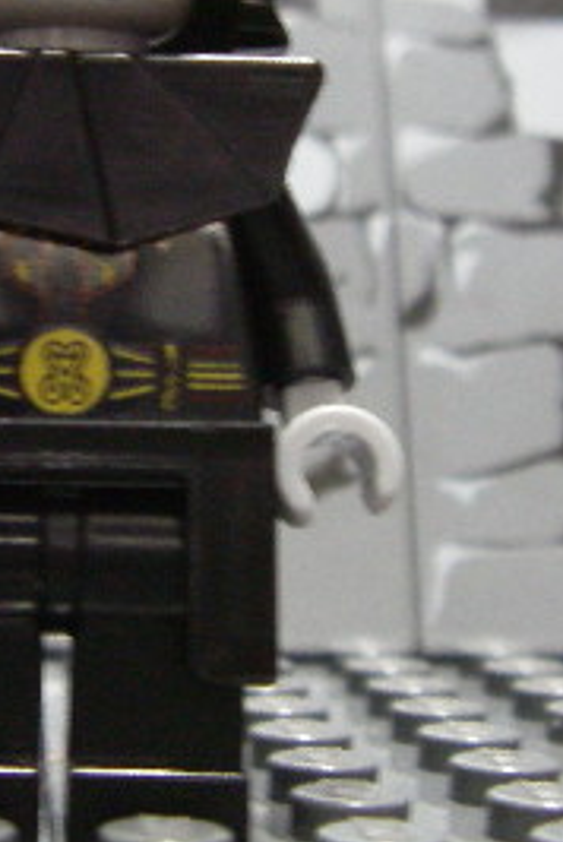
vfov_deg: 21.4
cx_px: 38
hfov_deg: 14.3
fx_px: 2223
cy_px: 291
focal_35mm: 95
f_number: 3.3
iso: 320
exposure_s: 1/4
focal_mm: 6.3
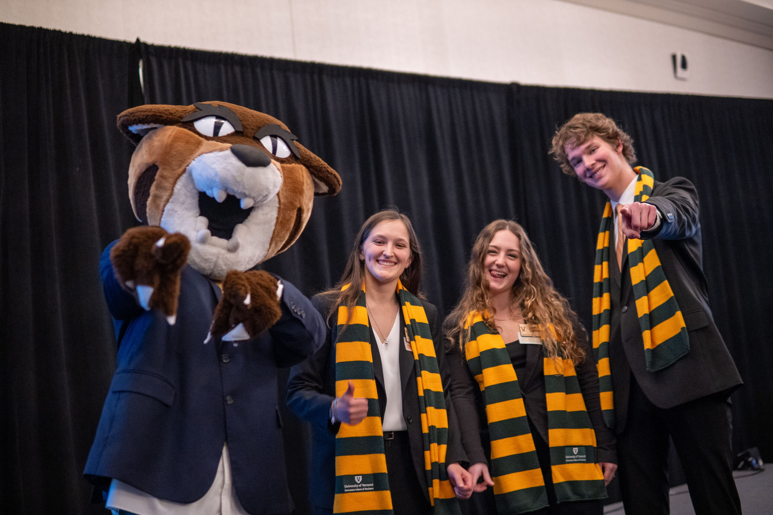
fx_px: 966
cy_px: 258
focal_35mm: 45
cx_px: 386
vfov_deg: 29.9
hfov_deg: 43.6
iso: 1600
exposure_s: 1/160
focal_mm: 30
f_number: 1.4
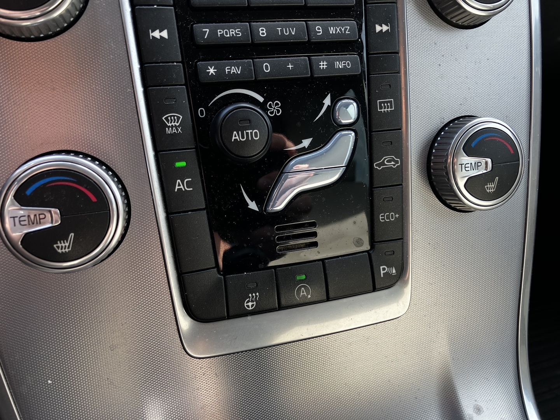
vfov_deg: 49.7
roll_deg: -2.0
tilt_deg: -33.8
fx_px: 453
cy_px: 210
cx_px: 280
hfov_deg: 63.4
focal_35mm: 28
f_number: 1.8
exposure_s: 1/121
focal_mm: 3.99
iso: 25
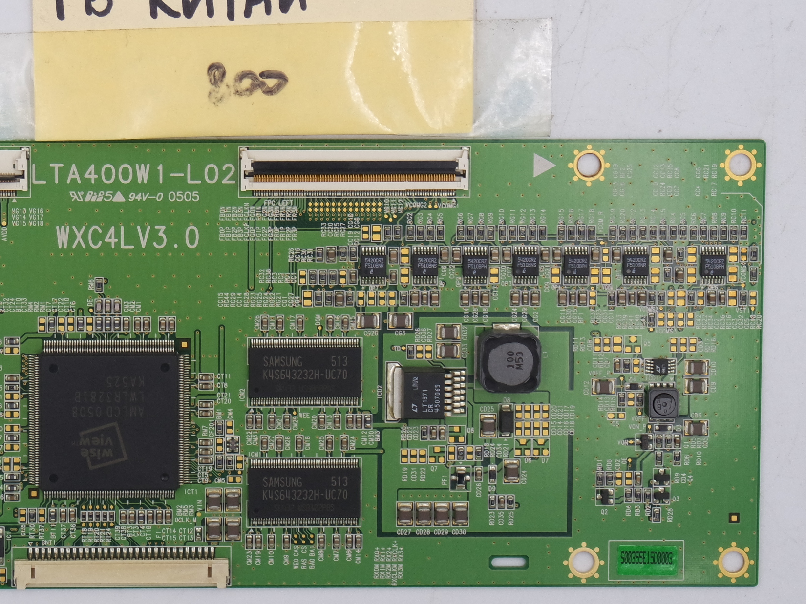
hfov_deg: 17.6
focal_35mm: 111
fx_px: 2584
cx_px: 189
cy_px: 156
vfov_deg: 13.3
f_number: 5.6
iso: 200
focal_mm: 24
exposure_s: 1/125
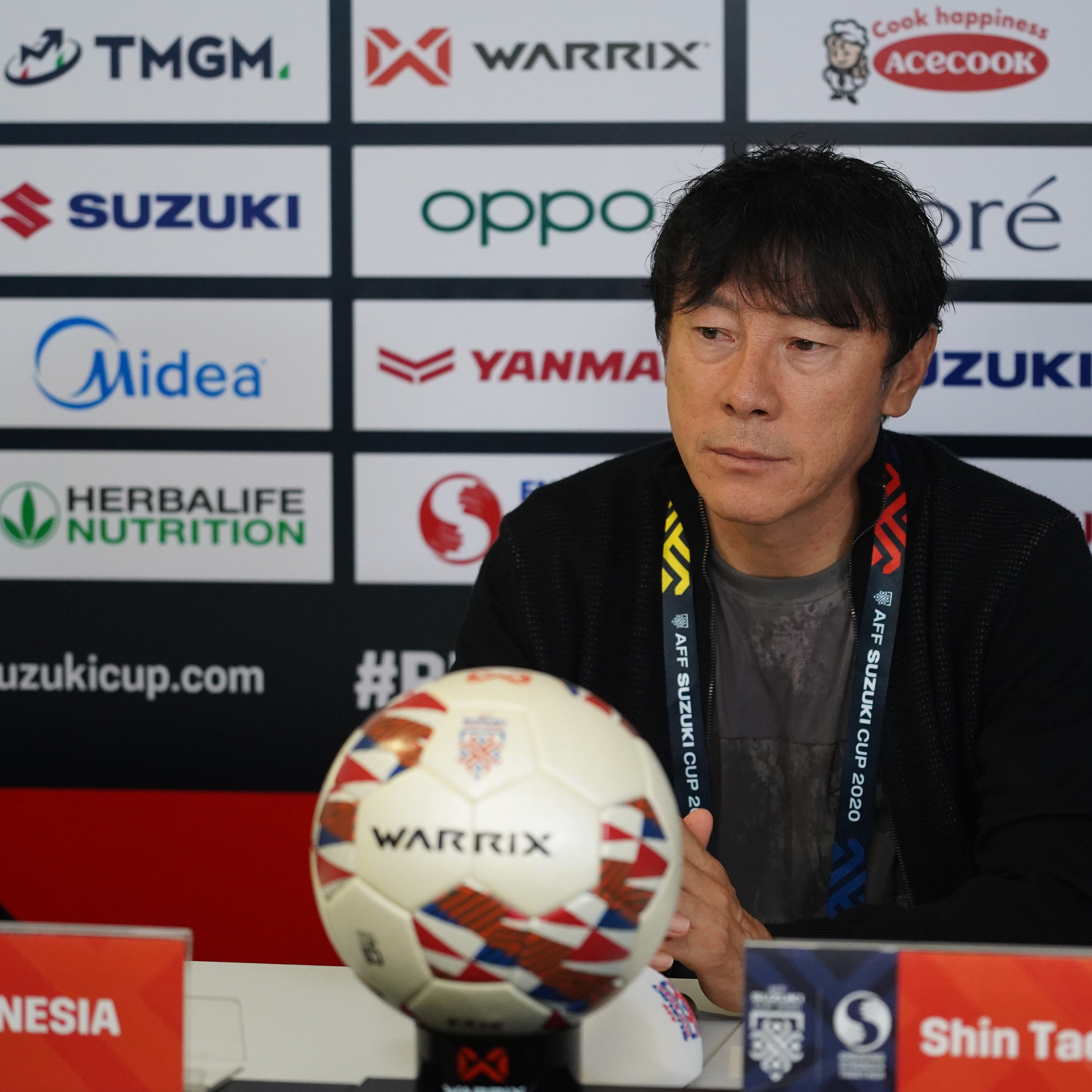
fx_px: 6317
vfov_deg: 9.9
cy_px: 548
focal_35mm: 177
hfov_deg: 9.9
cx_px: 688
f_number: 4
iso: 5000
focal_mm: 138
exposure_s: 1/400
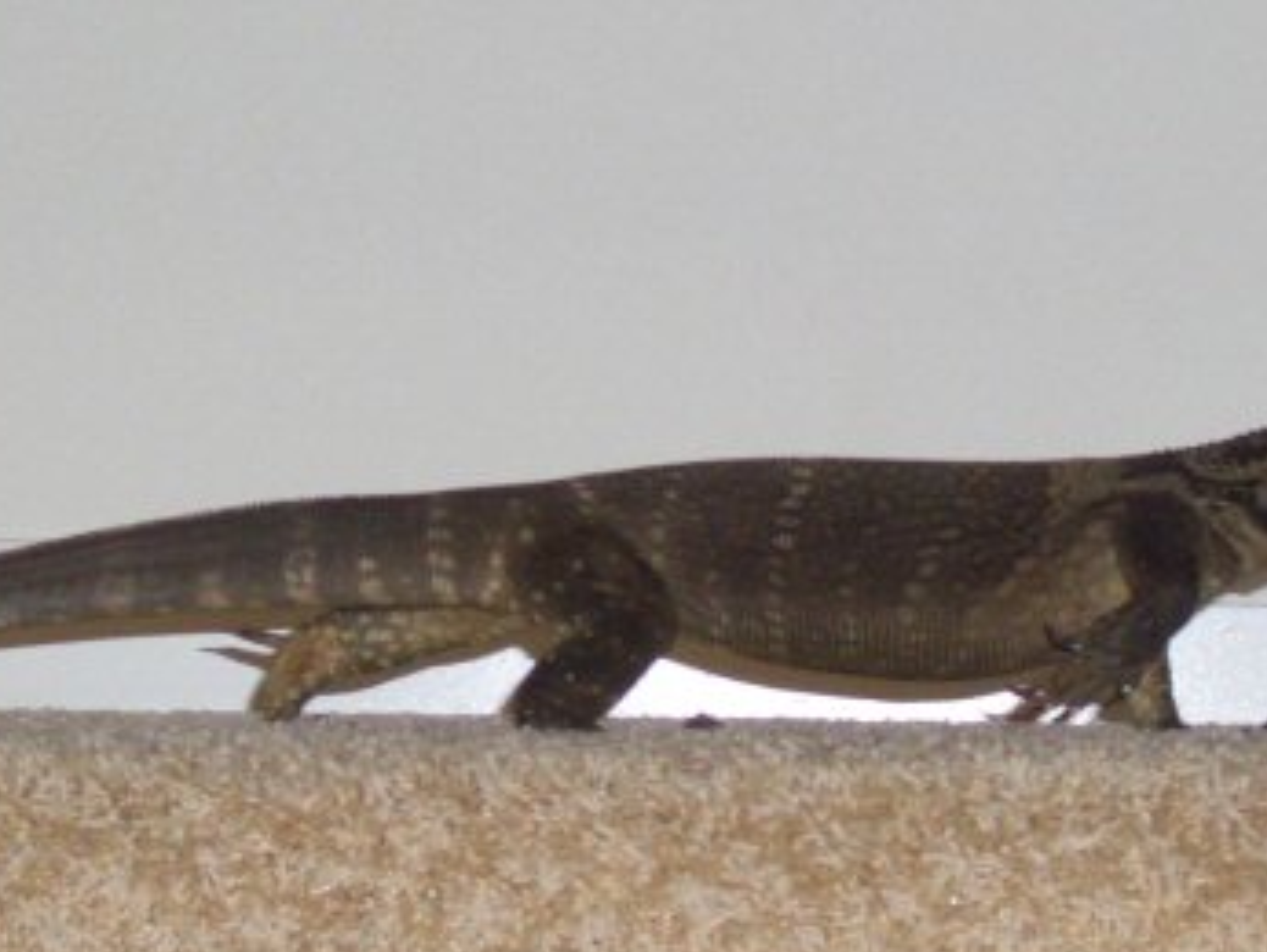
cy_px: 392
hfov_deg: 11.5
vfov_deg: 8.7
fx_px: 6263
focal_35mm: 171
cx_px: 535
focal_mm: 12.2
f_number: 3.9
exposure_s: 1/60
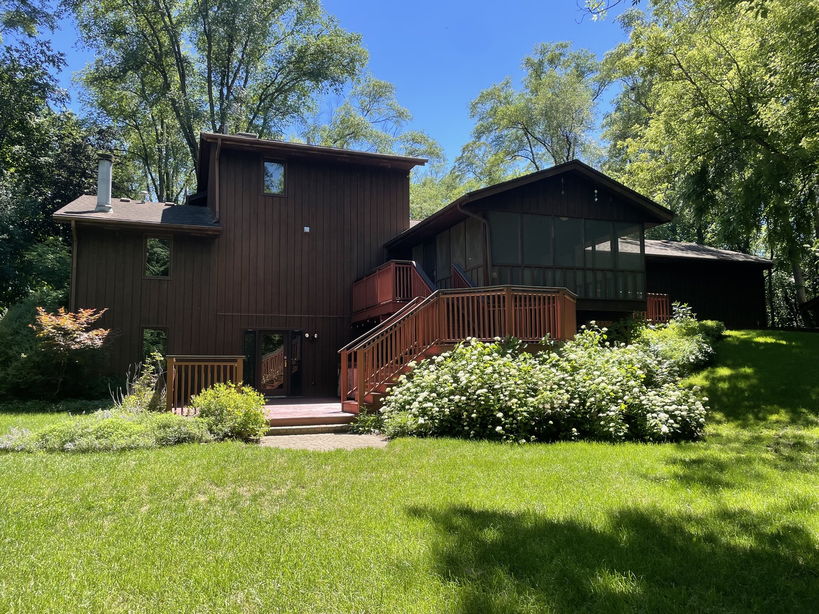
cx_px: 410
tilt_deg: +6.4
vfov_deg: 53.1
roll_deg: +1.3
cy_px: 307
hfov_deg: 67.3
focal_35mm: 26
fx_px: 615
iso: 32
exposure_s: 1/895
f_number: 1.6
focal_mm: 4.2
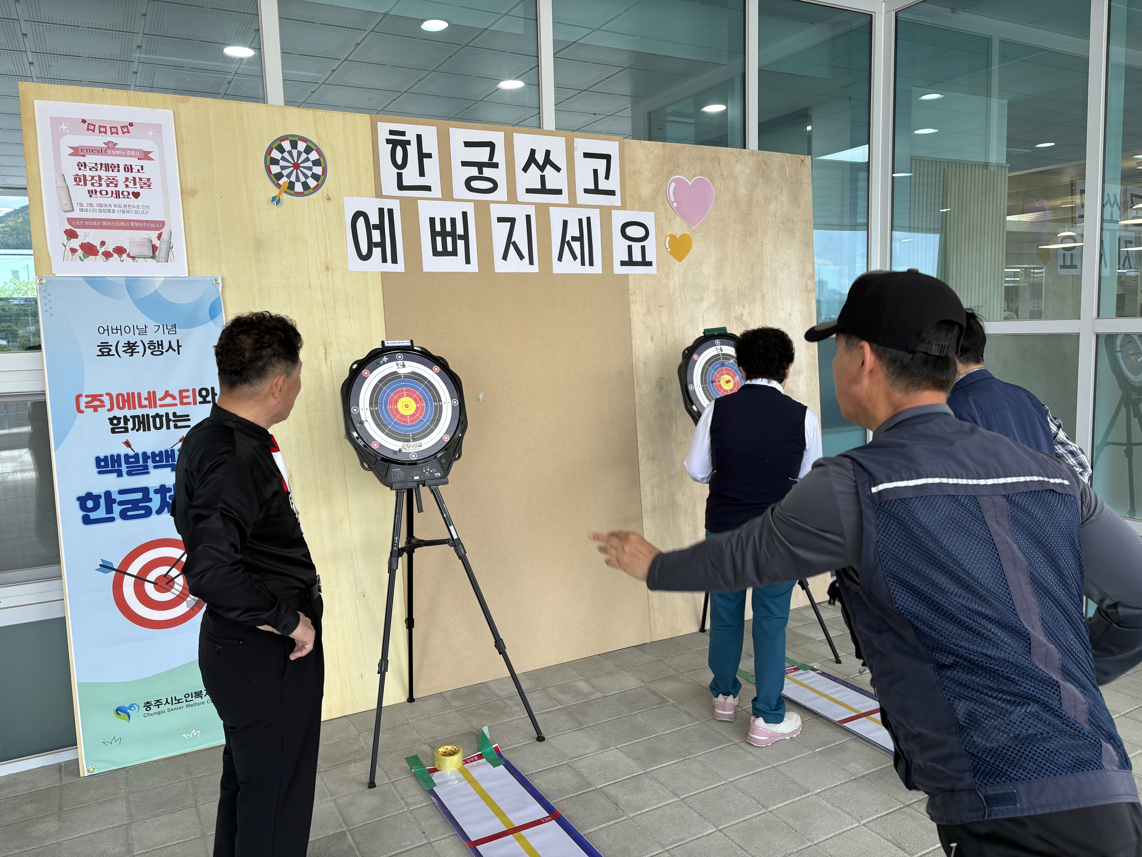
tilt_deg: -6.3
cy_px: 428
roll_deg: +2.7
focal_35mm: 26
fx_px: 858
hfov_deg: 67.3
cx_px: 571
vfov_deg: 53.1
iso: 32
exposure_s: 1/124
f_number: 1.6
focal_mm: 5.96
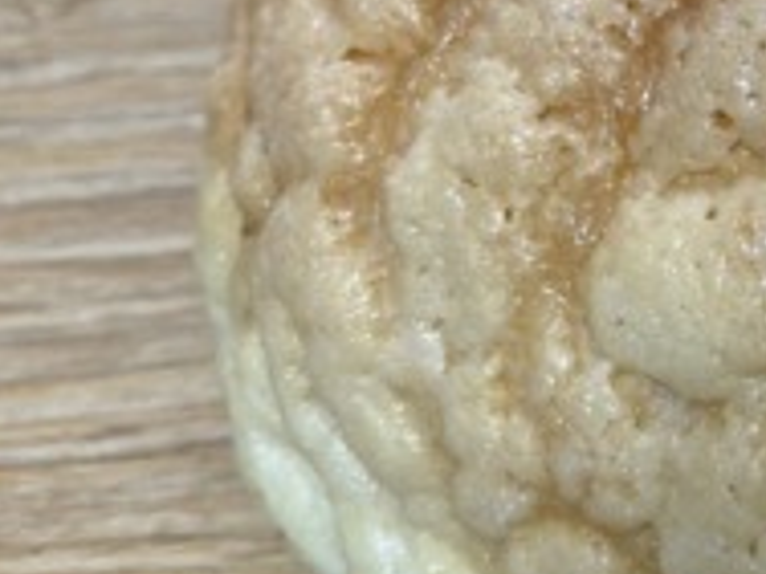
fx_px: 1837
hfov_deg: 21.2
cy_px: 53
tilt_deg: -57.2
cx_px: 1015
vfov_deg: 17.5
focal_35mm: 83
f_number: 1.6
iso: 80
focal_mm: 4.2
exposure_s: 1/60
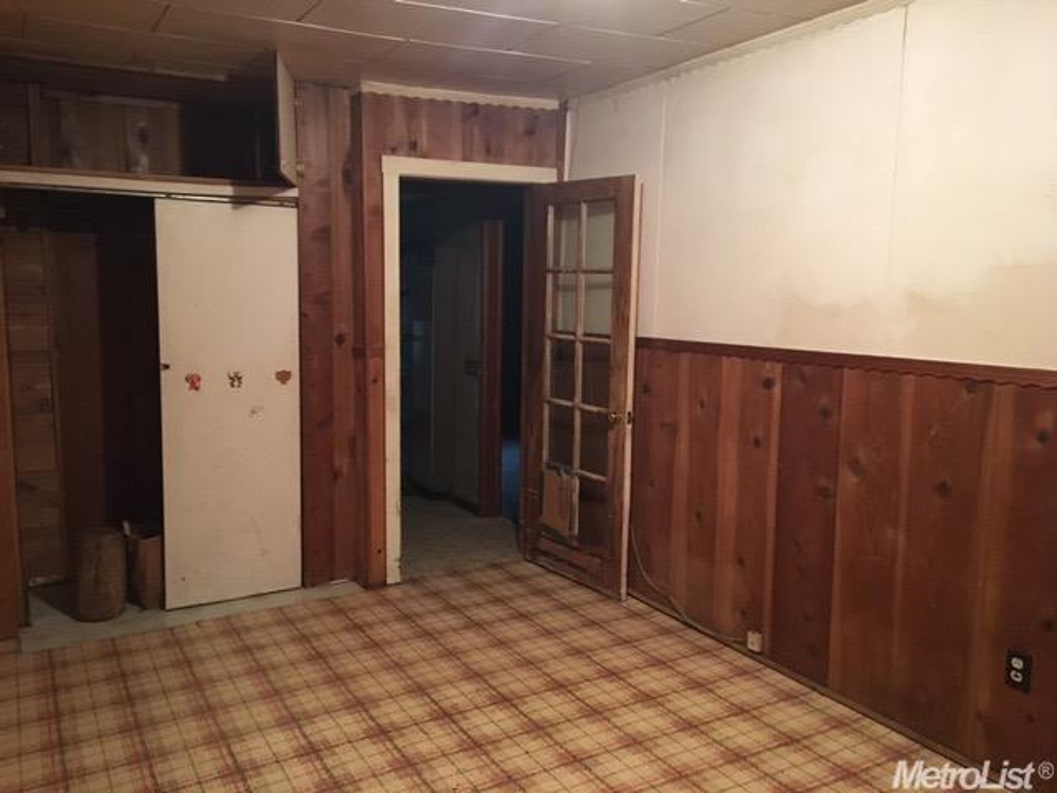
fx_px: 886
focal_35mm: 29
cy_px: 396
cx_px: 528
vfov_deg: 48.2
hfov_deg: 61.7
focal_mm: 4.15
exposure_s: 1/15
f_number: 2.2
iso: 250
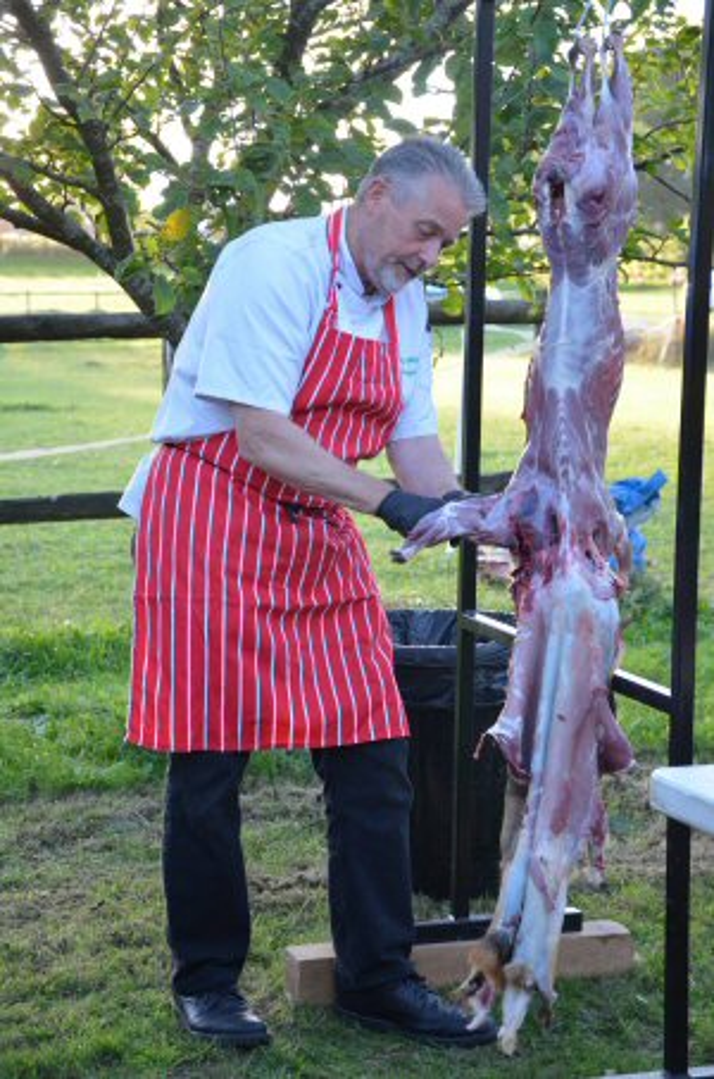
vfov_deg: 26.0
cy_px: 540
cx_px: 357
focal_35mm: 78
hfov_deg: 17.4
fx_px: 2331
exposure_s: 1/250
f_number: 5.6
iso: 900
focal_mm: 52
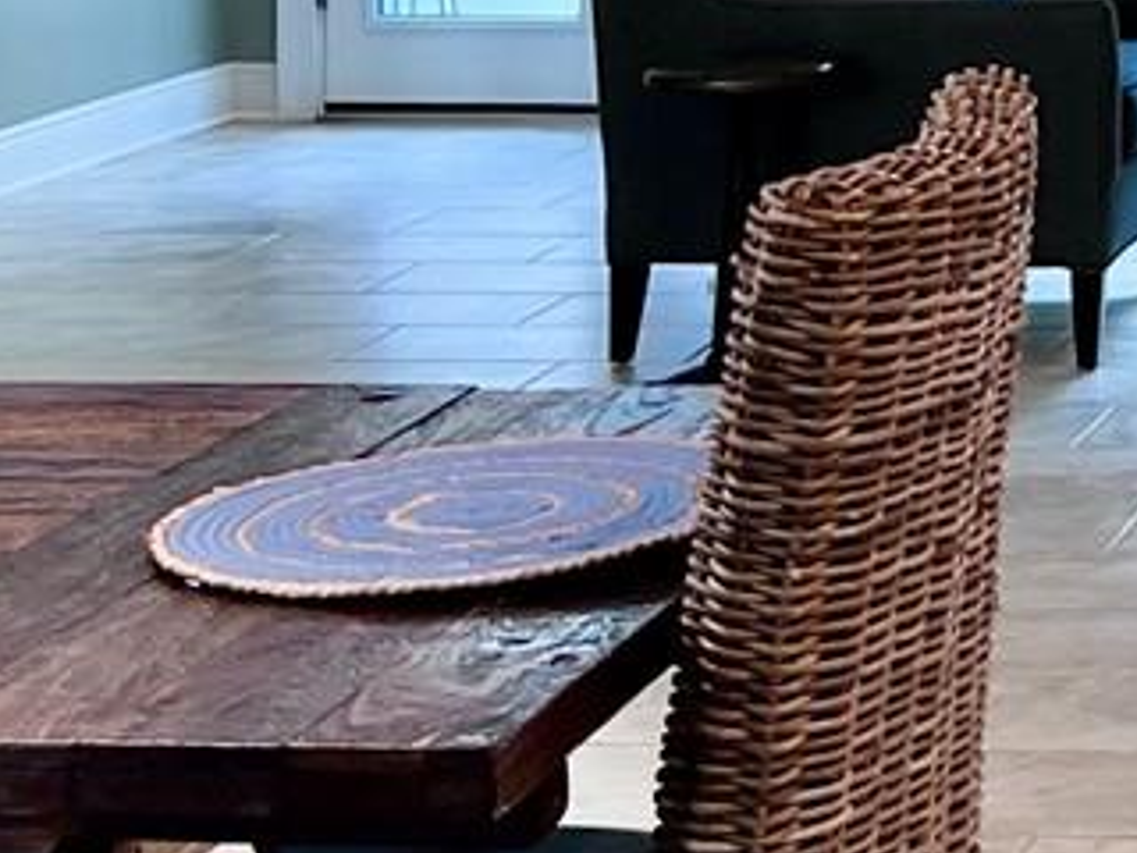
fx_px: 4270
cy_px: -615
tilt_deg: +0.6
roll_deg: +0.8
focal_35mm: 130
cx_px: 1606
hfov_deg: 14.3
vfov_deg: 10.8
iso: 125
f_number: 1.5
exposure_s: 1/120
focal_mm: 5.7
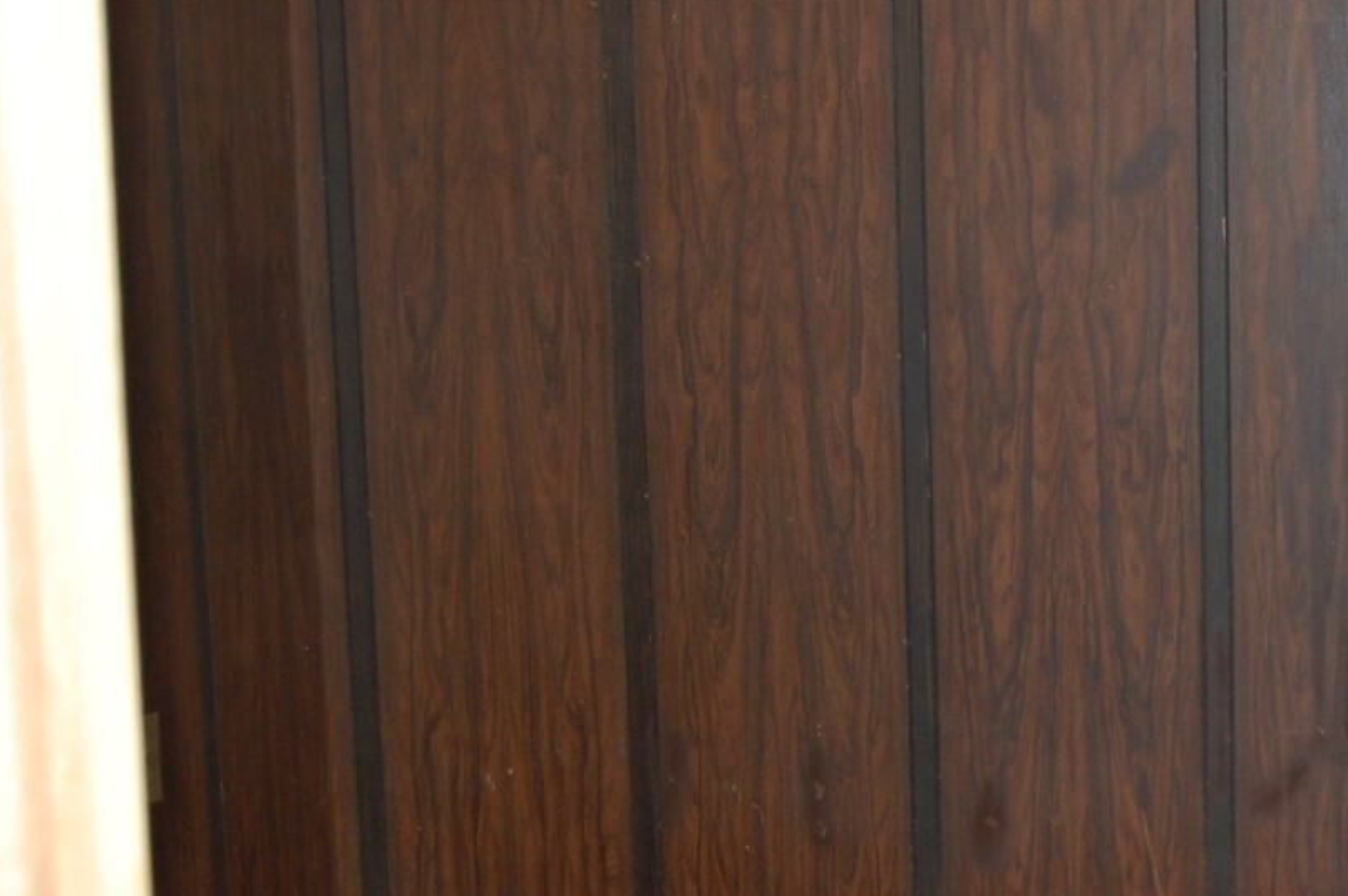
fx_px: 3554
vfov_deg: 14.2
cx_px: 1243
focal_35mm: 95
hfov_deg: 21.0
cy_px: 826
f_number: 4.2
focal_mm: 30
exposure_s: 1/60
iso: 400
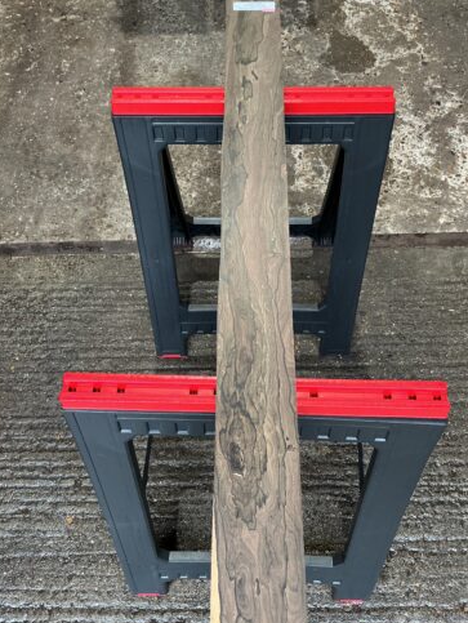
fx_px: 576
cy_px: 323
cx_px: 251
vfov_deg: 56.8
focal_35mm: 32
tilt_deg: -60.8
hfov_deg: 44.2
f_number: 1.8
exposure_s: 1/50
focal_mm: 3
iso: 125
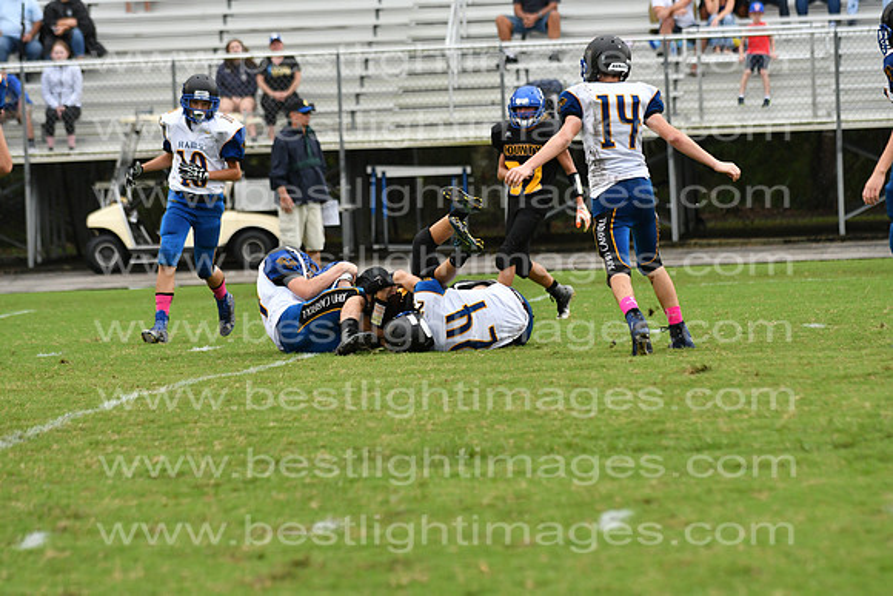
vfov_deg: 6.5
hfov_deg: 9.8
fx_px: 5210
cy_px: 298
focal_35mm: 210
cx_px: 446
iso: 1000
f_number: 3.5
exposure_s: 1/2500
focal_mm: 140
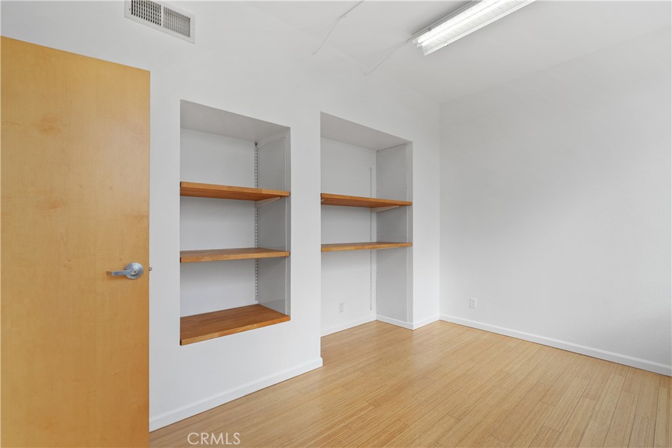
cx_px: 336
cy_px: 224
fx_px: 299
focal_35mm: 16
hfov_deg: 96.7
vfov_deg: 73.8
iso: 100
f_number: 4
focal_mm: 16
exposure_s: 1/15
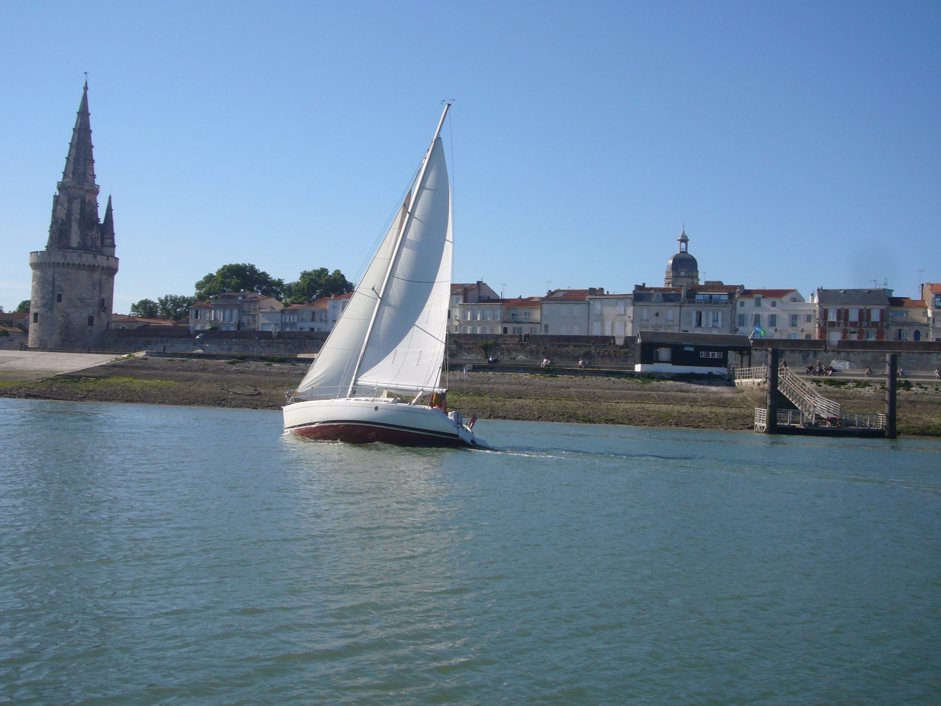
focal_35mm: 46
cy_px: 353
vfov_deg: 31.5
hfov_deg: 41.2
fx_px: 1250
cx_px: 470
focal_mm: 7.5
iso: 80
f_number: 7.1
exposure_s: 1/320
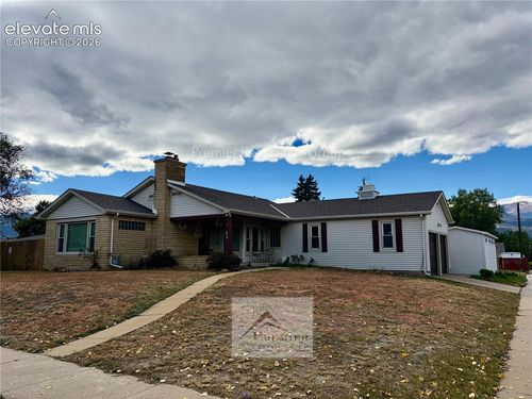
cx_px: 266
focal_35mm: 26
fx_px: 400
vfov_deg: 53.1
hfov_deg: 67.3
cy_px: 200
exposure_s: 1/5348
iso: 64
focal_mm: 5.96
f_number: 1.6
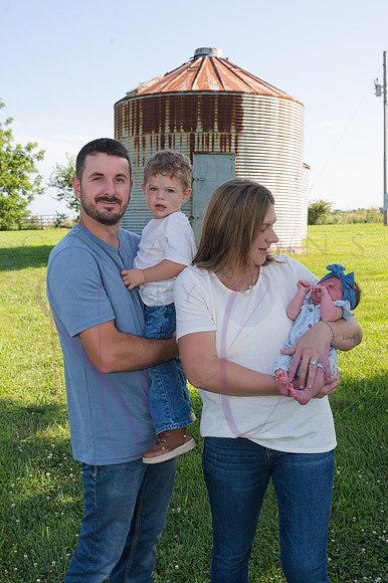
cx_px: 194
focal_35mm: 39
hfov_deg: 34.2
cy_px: 292
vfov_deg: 49.6
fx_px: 631
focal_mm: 39
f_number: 9
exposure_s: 1/320
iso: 400
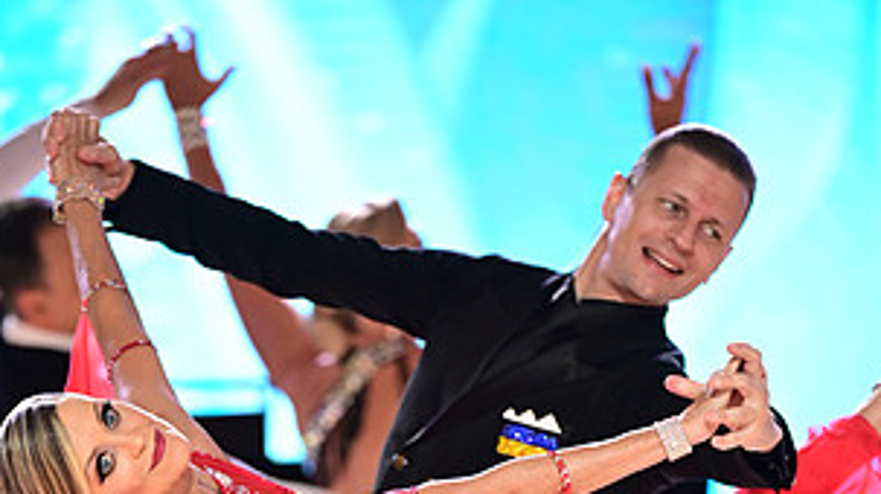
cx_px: 358
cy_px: 831
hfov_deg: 5.4
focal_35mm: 401
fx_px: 9362
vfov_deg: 3.0
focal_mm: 200
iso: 2000
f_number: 2.8
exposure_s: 1/320
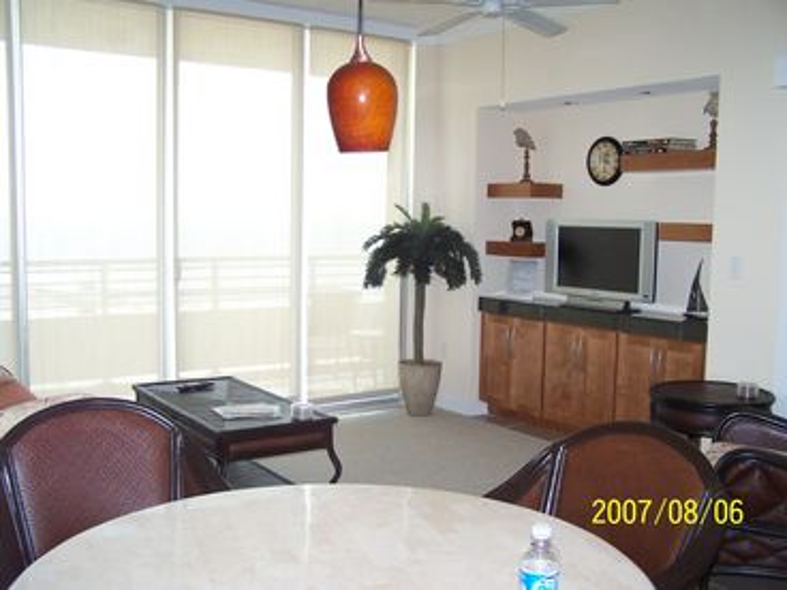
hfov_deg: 49.0
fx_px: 864
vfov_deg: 37.7
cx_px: 394
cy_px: 295
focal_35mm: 38
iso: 140
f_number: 2.8
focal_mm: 6.3
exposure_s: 1/90
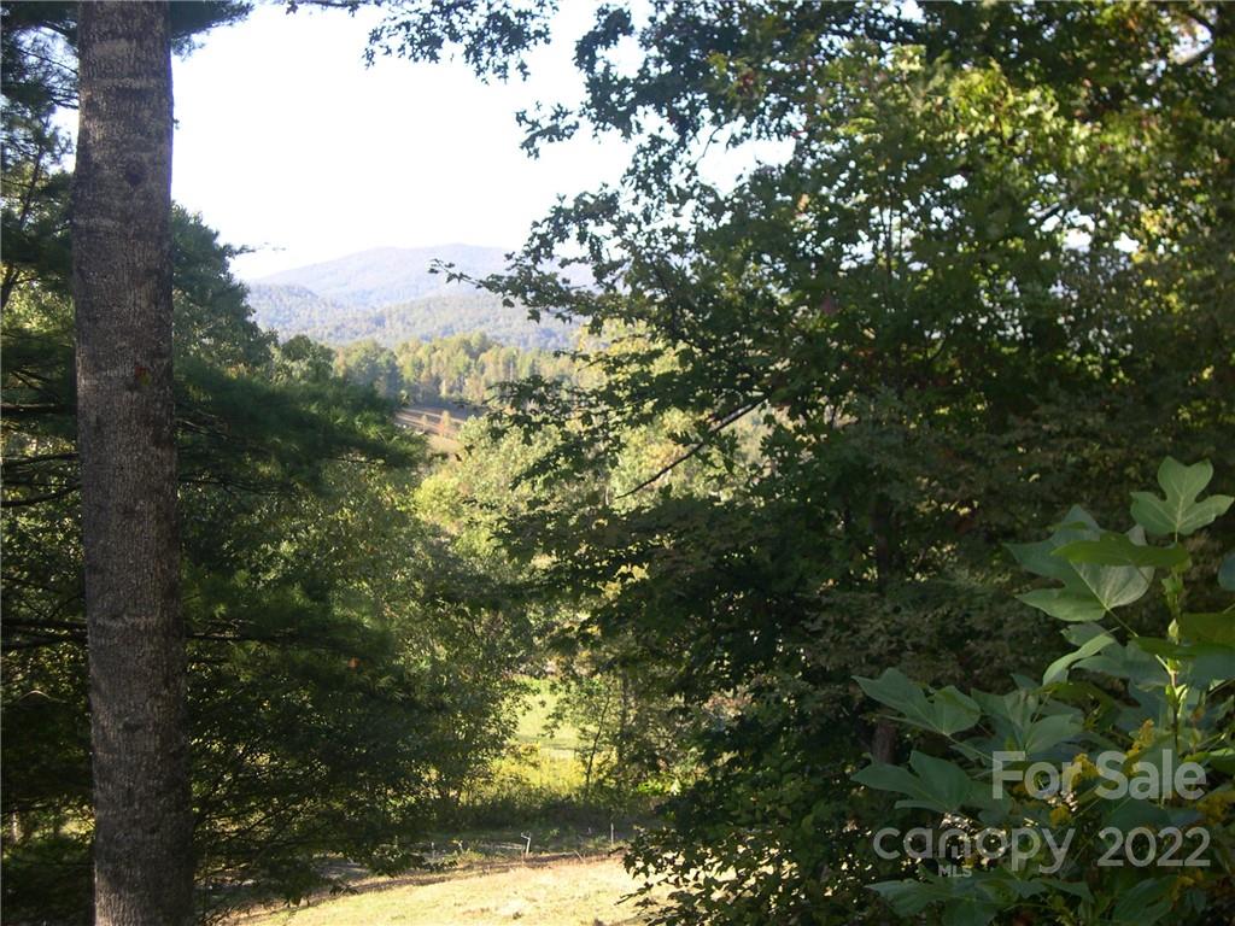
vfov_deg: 25.7
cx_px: 618
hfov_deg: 33.8
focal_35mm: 57
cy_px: 463
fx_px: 2034
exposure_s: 1/153
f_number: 3.4
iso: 100
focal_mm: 12.2
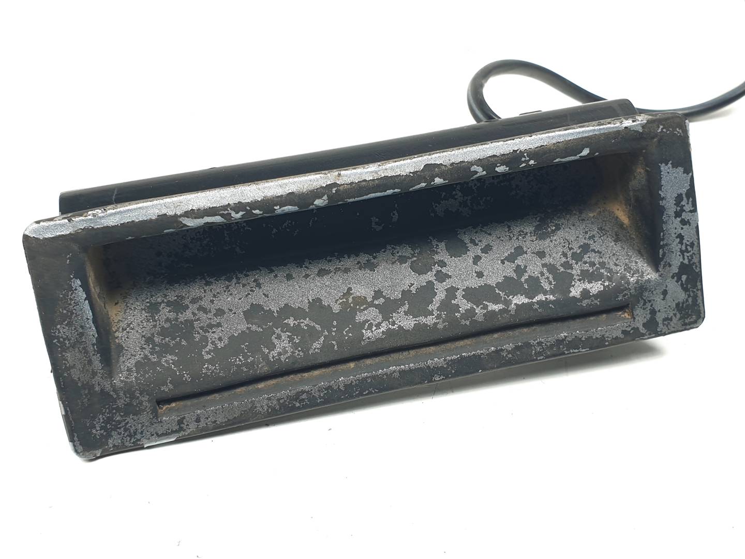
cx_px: 372
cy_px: 280
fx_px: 560
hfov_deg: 67.3
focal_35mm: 26
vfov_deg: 53.1
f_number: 2.4
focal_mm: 4.3
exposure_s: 1/101
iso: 50
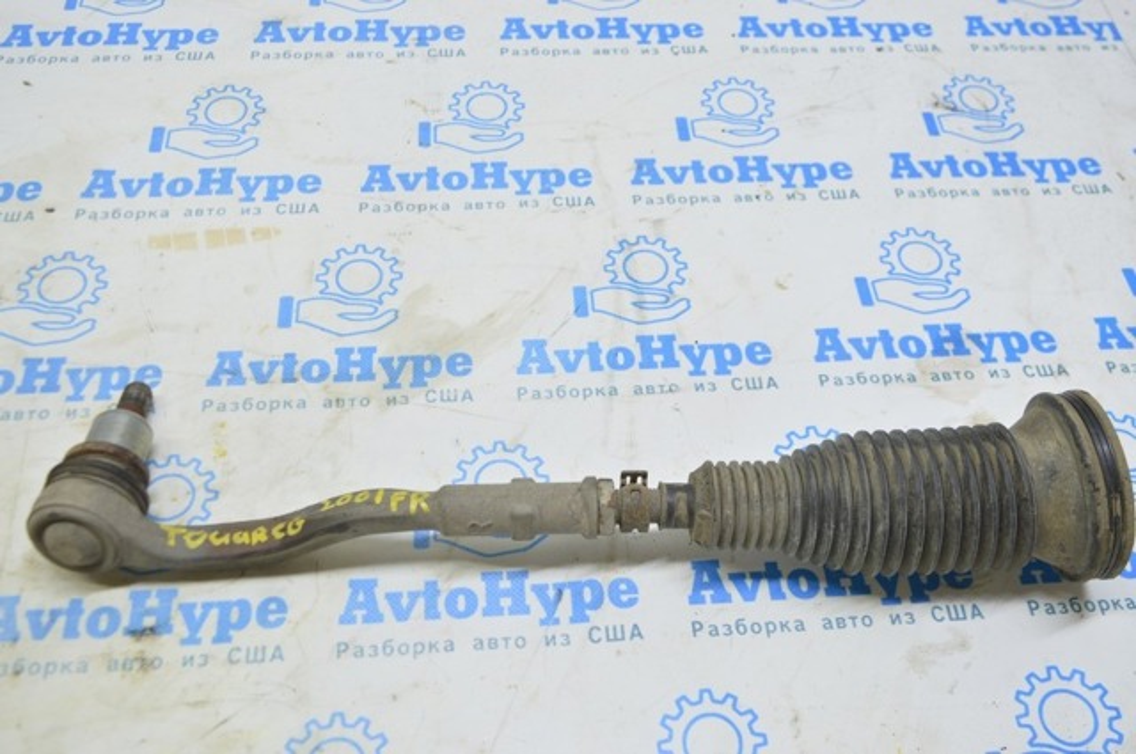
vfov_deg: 36.8
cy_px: 377
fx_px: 1135
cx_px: 568
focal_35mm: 36
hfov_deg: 53.2
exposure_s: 1/20
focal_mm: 24
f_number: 5.6
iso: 400
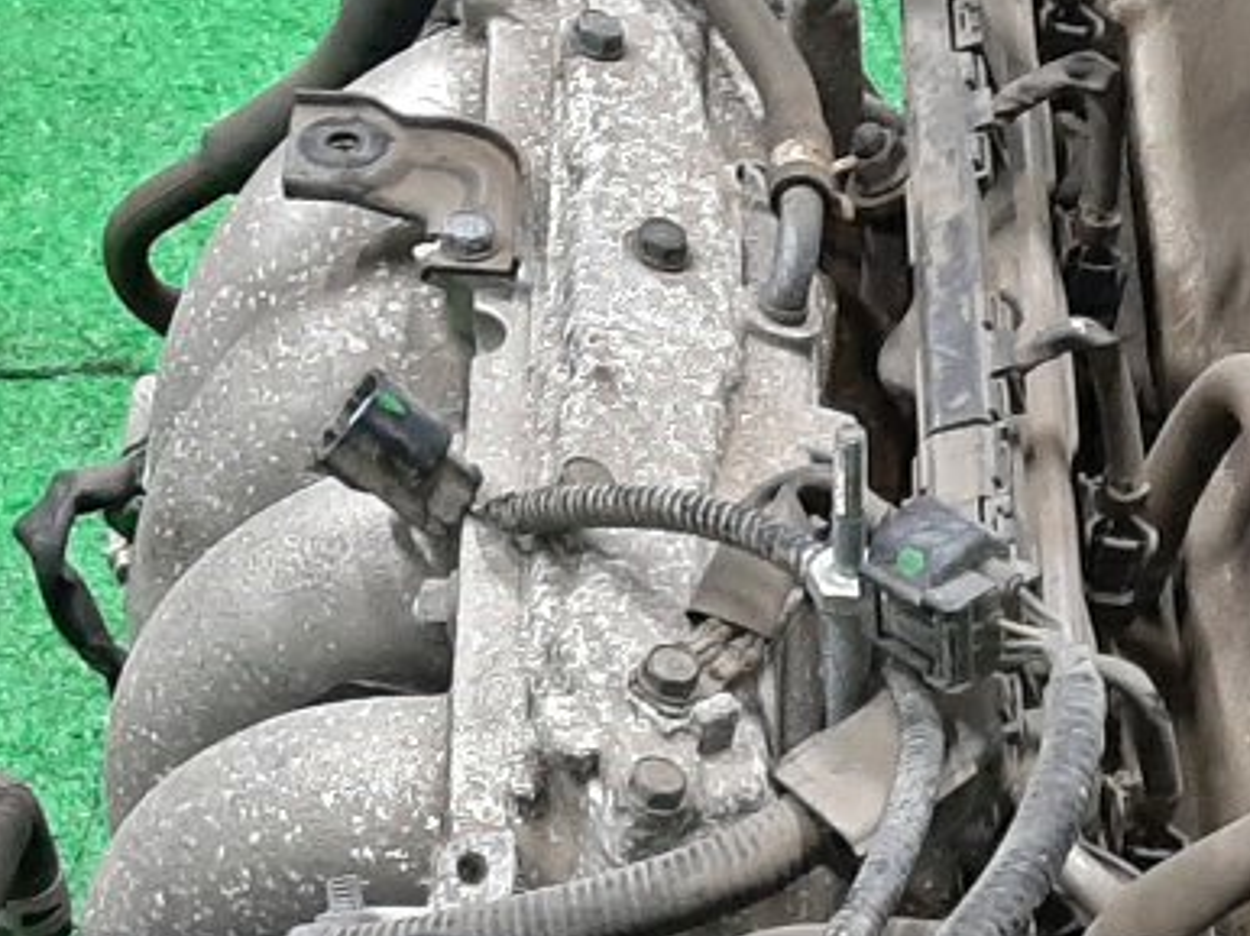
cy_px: 1613
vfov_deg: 13.8
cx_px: 1172
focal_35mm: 97
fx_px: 3501
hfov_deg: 19.8
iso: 195
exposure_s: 1/50
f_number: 1.7
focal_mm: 3.93
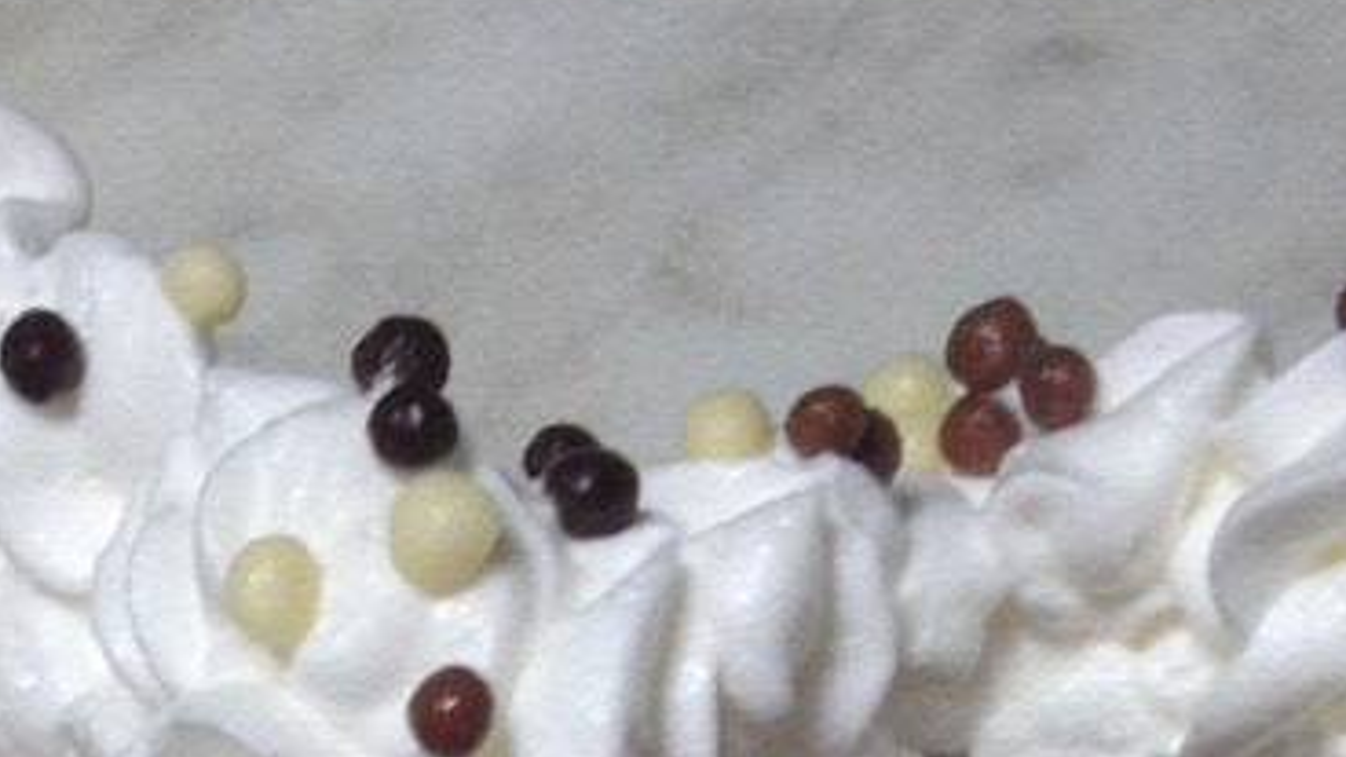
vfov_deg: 6.7
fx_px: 5925
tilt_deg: -56.1
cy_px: 2227
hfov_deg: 12.9
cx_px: 190
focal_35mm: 166
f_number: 2.4
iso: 80
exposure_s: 1/20
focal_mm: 4.28
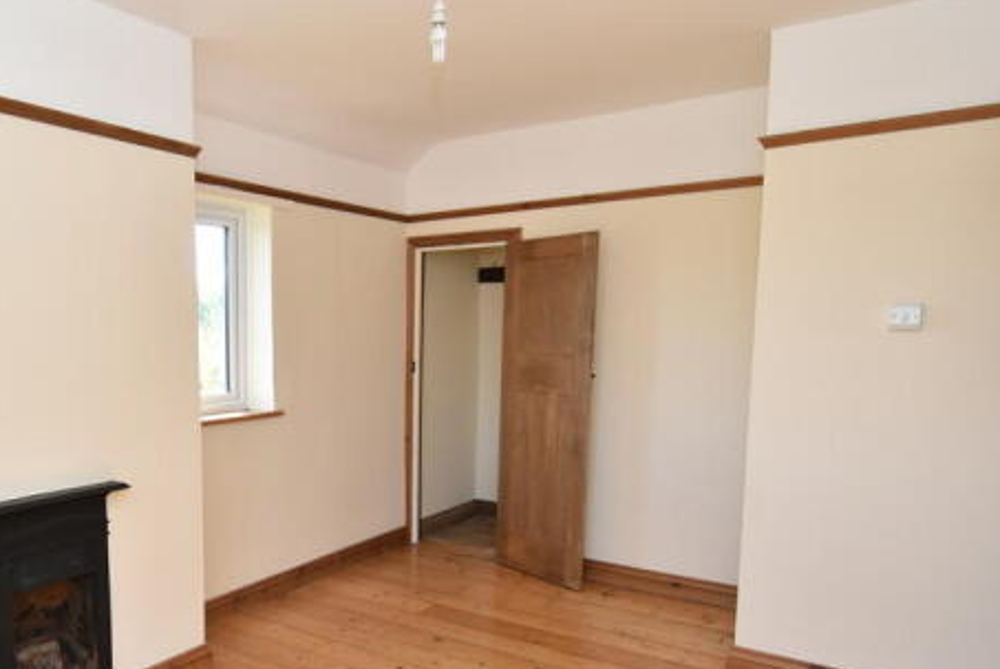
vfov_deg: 49.1
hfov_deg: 66.5
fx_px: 723
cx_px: 295
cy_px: 421
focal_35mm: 26
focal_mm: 12
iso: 400
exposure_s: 1/200
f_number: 5
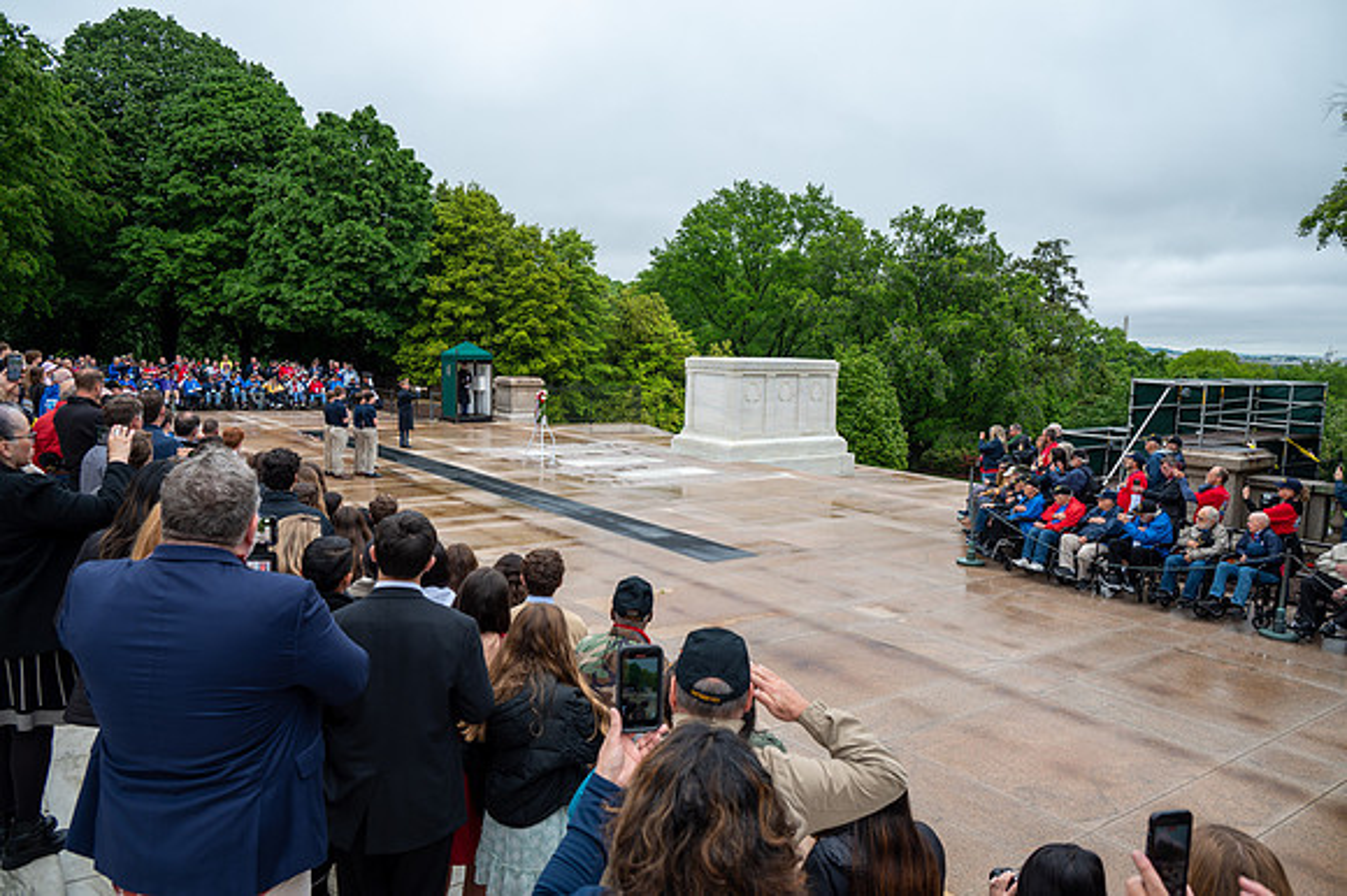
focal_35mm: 26
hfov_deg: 68.4
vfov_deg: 48.7
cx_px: 674
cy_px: 448
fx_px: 991
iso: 100
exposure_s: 1/100
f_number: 6.3
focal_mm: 26.5
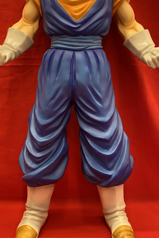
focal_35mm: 44
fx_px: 291
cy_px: 75
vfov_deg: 43.7
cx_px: 88
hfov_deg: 30.5
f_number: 1.8
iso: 100
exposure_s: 1/50
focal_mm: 4.2
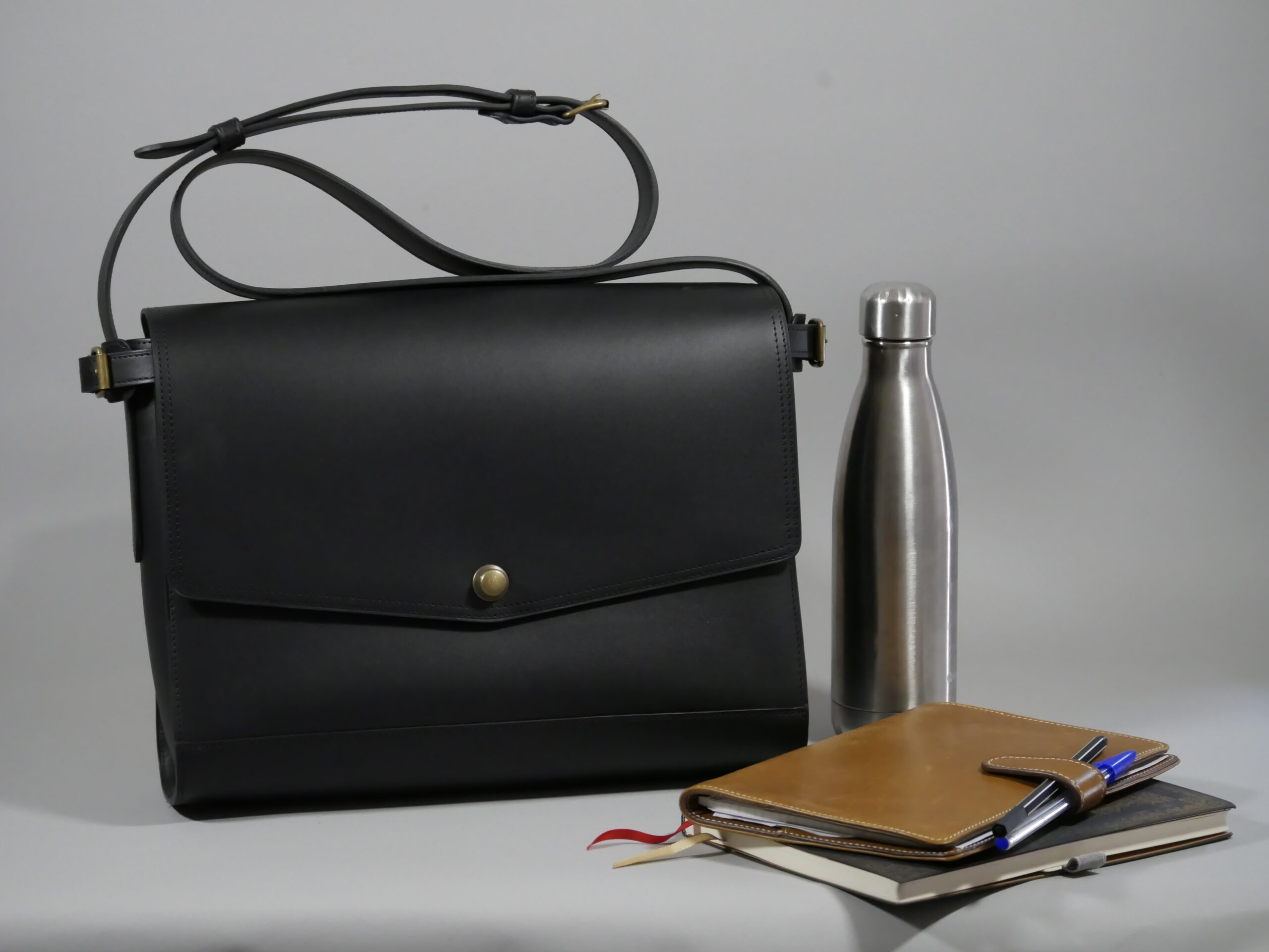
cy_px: 476
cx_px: 634
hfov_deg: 20.4
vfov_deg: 15.4
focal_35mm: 96
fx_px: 3521
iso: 2500
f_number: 4.8
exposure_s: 1/125
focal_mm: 48
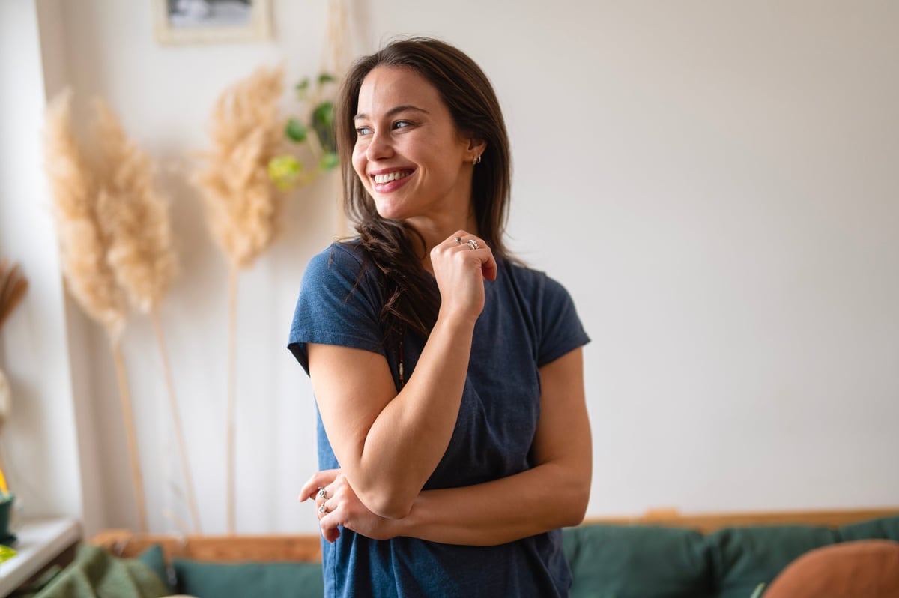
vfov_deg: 26.9
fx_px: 1248
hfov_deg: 39.6
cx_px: 450
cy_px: 299
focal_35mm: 50
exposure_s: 1/250
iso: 400
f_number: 1.6
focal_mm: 50
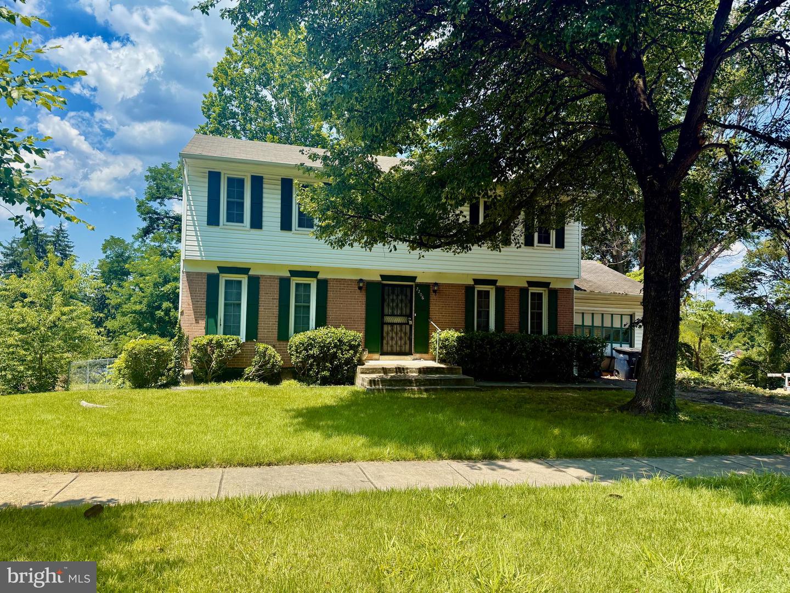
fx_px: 548
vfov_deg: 56.8
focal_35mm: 24
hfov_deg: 71.6
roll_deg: -0.8
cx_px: 395
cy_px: 296
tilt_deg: +3.8
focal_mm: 6.76
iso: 100
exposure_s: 1/3021
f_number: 1.78
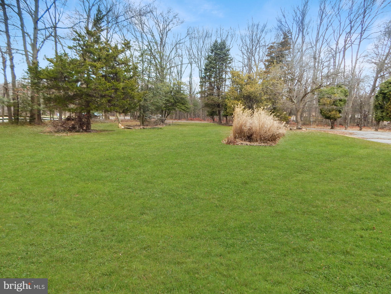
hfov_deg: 76.4
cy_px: 147
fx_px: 248
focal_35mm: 22
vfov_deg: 61.1
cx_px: 196
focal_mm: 4
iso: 125
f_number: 3
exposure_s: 1/320
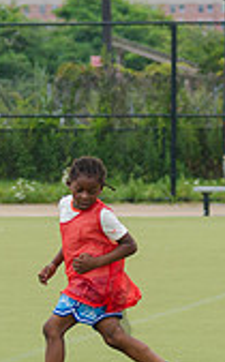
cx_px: 118
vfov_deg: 6.8
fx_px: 3035
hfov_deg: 4.2
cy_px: 299
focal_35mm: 308
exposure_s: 1/1250
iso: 250
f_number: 3.5
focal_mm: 86
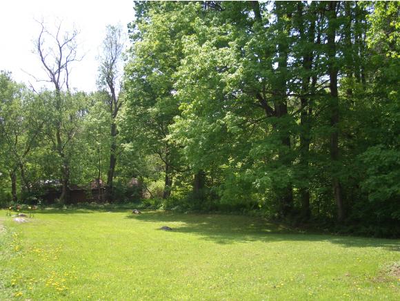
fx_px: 474
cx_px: 200
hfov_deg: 45.7
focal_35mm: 41
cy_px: 150
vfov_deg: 35.2
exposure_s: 1/320
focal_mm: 6.8
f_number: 2.8
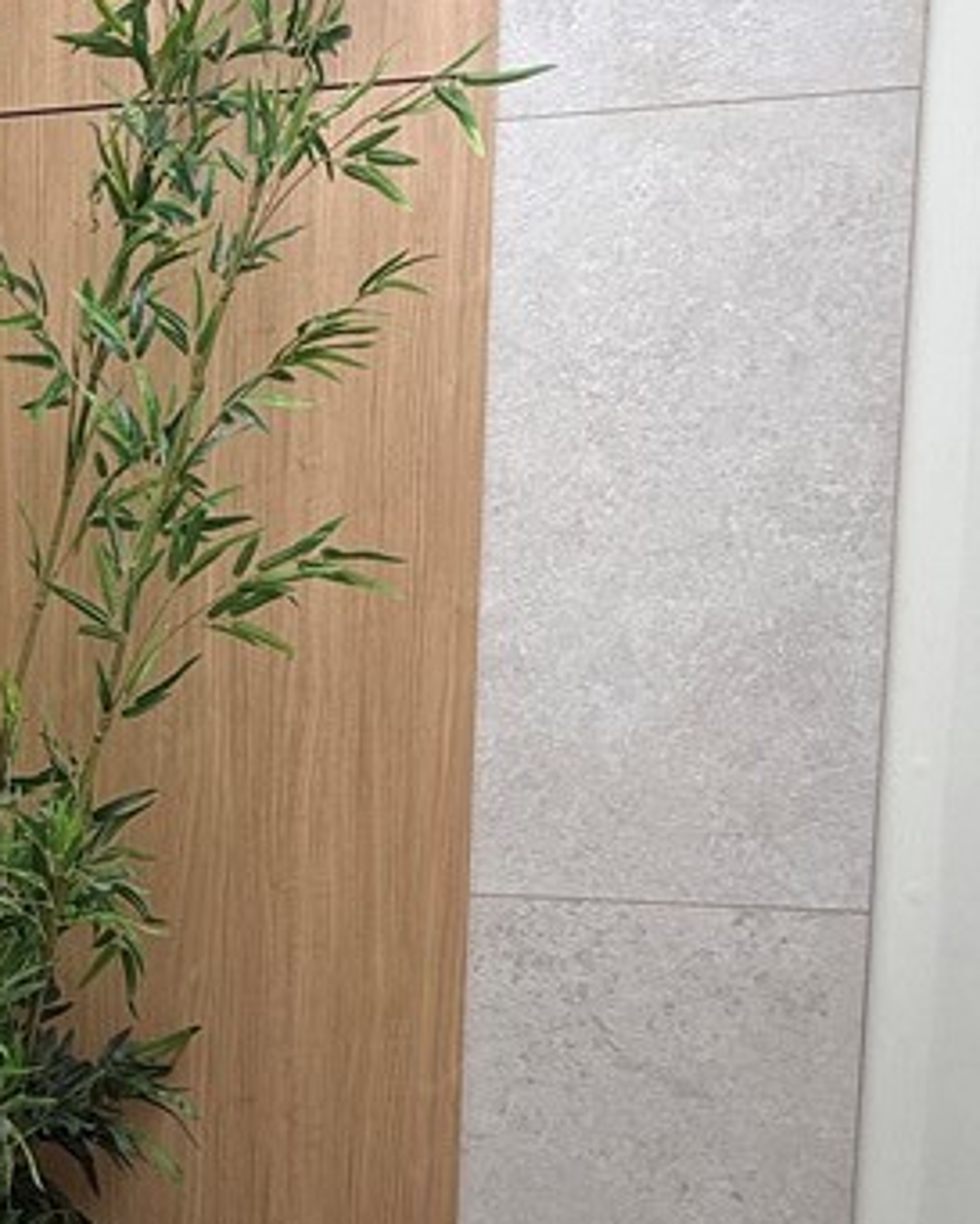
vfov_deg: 44.3
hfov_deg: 33.5
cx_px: 11
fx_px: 1486
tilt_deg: -4.0
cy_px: 786
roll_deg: -0.4
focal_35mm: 41
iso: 50
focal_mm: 2.22
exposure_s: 1/169
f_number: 2.2
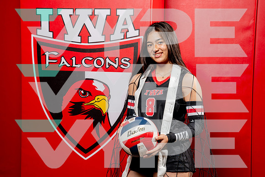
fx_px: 461
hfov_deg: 32.0
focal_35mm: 63
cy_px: 88
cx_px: 132
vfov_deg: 21.7
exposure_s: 1/250
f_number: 5.6
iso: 200
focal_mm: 57
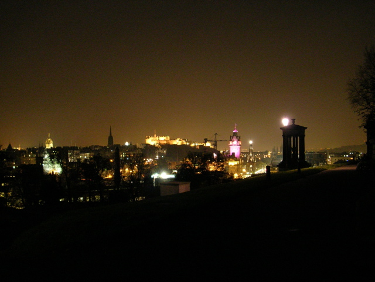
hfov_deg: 49.0
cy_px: 141
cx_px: 188
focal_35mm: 38
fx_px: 412
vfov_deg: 37.7
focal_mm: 5.8
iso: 200
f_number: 2.8
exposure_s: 1.5
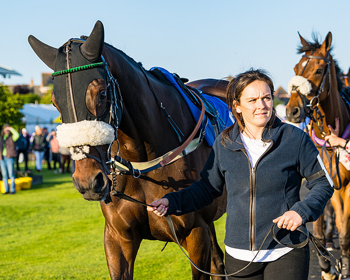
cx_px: 181
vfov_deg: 14.1
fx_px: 1132
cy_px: 166
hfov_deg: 17.6
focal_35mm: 109
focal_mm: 82
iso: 200
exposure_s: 1/800
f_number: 5
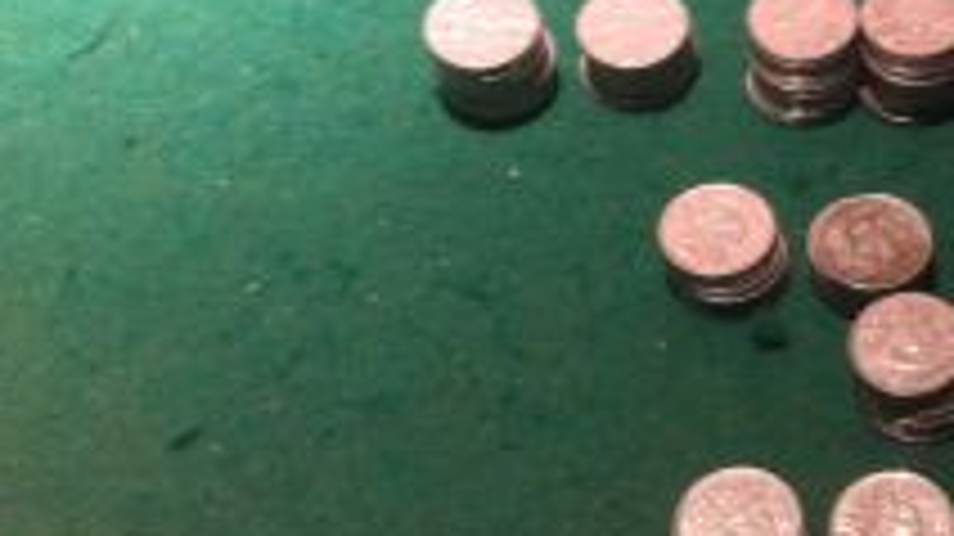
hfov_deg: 19.3
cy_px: -18
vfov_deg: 11.1
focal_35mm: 108
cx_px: 936
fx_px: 2731
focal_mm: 3.85
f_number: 2.8
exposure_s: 1/15
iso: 160
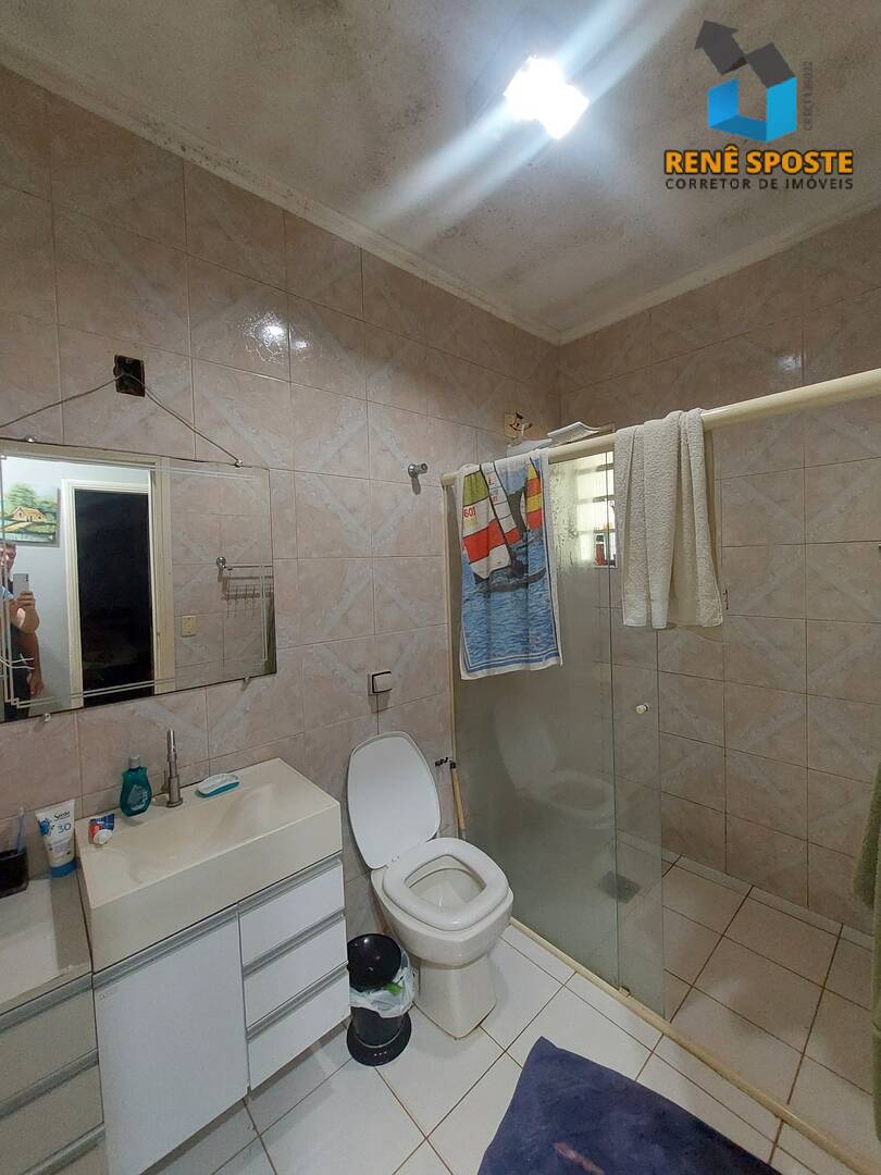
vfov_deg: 106.2
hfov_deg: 89.9
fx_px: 441
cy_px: 588
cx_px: 440
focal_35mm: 13
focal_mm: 1.74
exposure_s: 1/25
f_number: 2.2
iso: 400
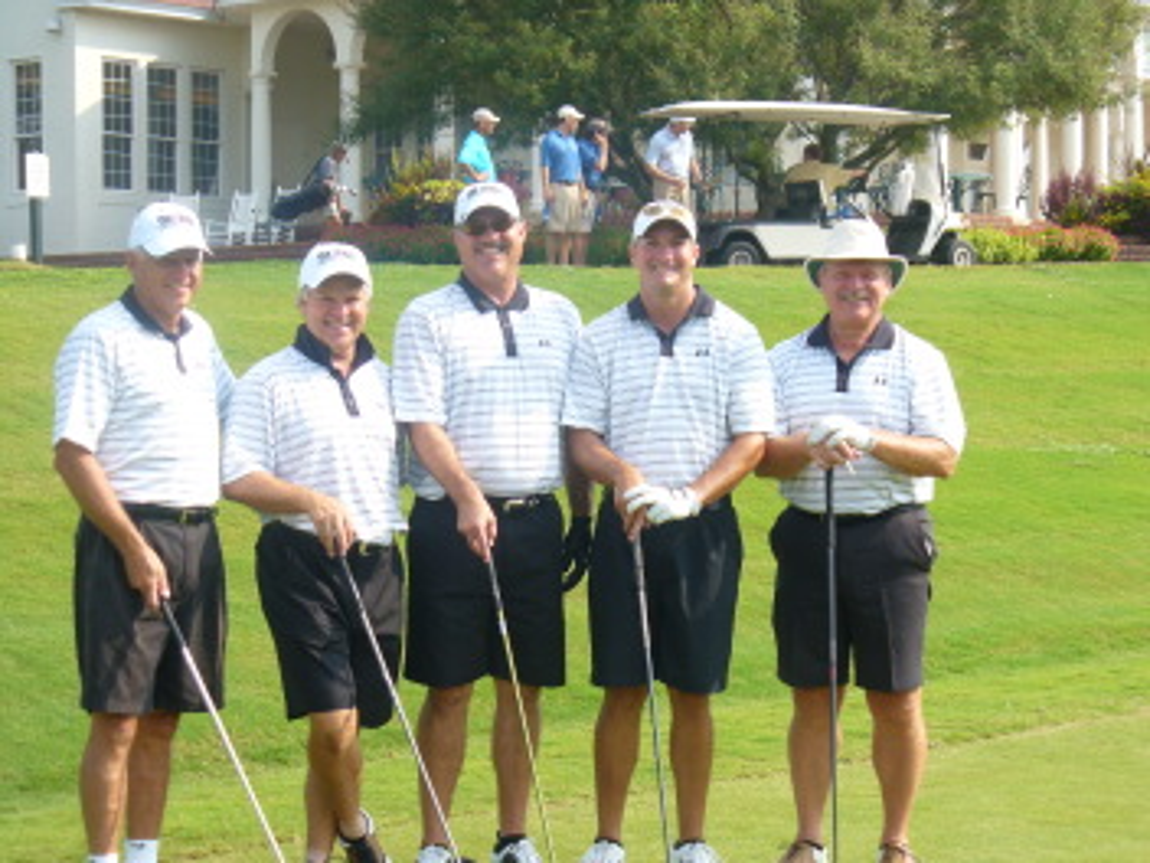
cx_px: 575
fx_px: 2924
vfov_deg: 16.8
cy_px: 432
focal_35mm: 88
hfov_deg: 22.3
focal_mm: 14.5
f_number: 3.4
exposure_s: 1/400
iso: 80
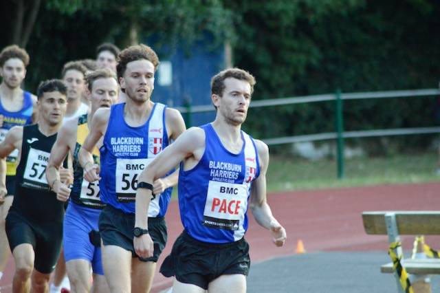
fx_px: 4214
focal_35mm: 345
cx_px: 220
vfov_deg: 4.0
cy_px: 146
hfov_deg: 6.0
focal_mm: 230
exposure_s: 1/500
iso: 2200
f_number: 5
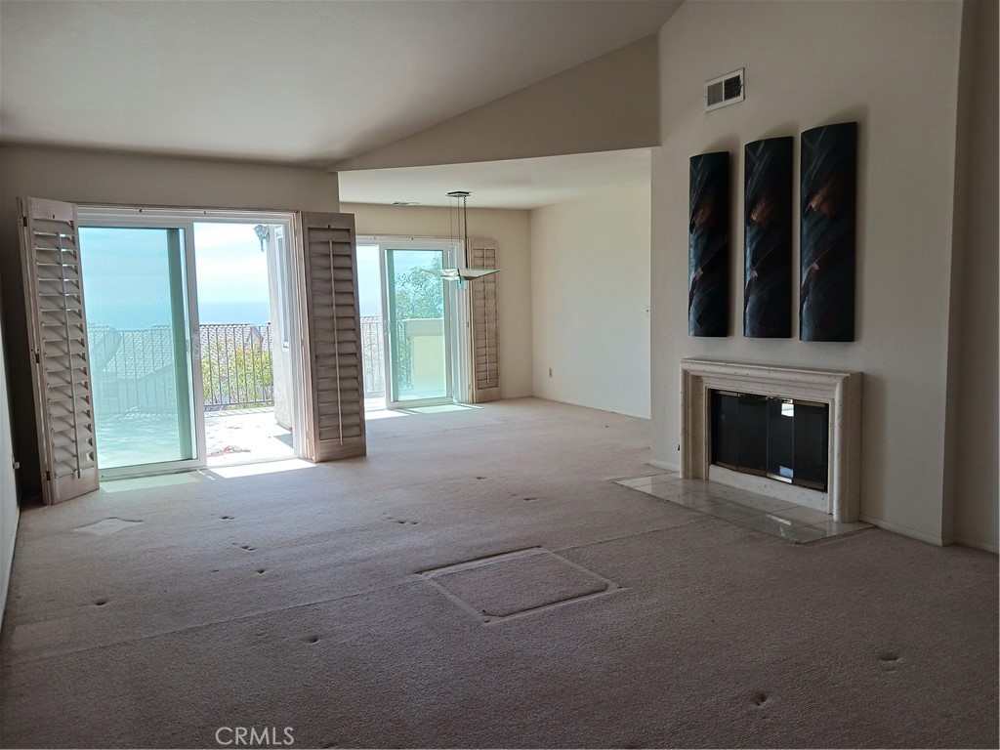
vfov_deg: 51.4
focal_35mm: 27
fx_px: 780
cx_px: 500
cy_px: 375
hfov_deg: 65.3
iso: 32
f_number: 1.8
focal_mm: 4
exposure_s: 1/60
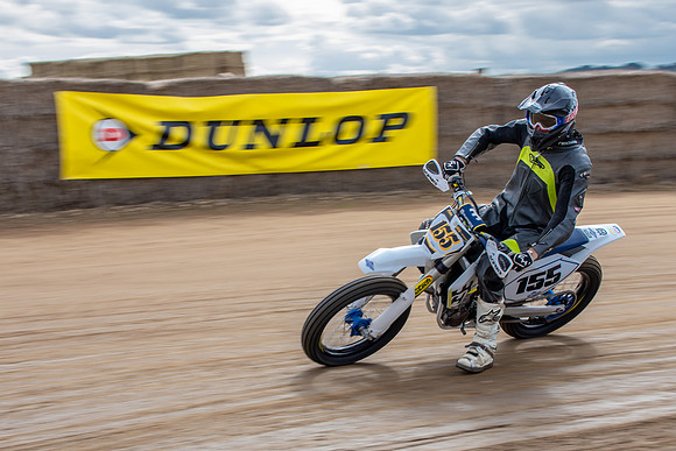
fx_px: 1672
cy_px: 253
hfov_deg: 22.9
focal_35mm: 89
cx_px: 335
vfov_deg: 15.4
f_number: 8
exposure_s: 1/125
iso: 125
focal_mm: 48
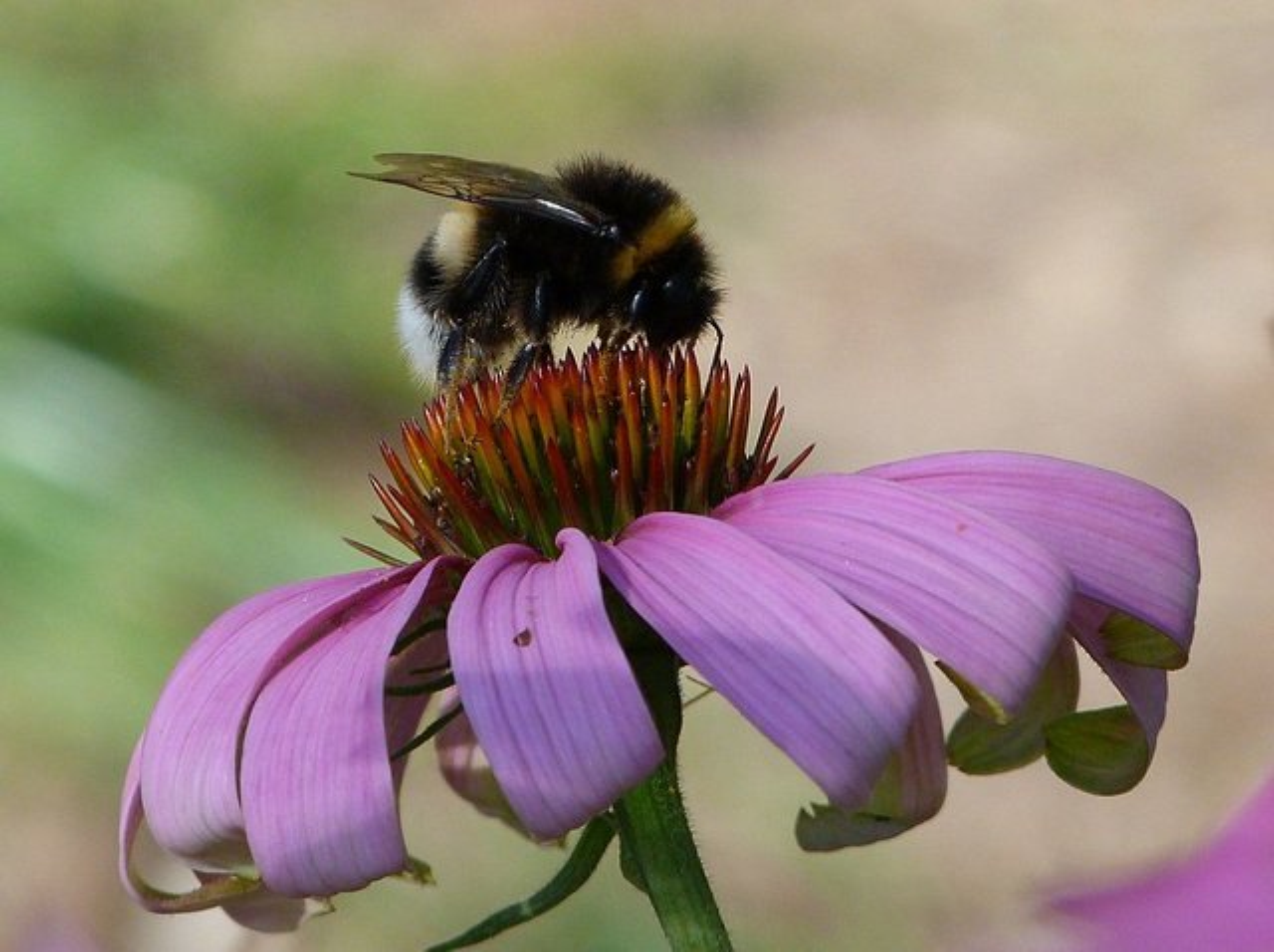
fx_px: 18301
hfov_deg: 4.0
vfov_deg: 3.0
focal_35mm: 498
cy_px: 476
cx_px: 637
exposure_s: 1/400
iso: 160
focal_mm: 89.6
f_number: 4.6
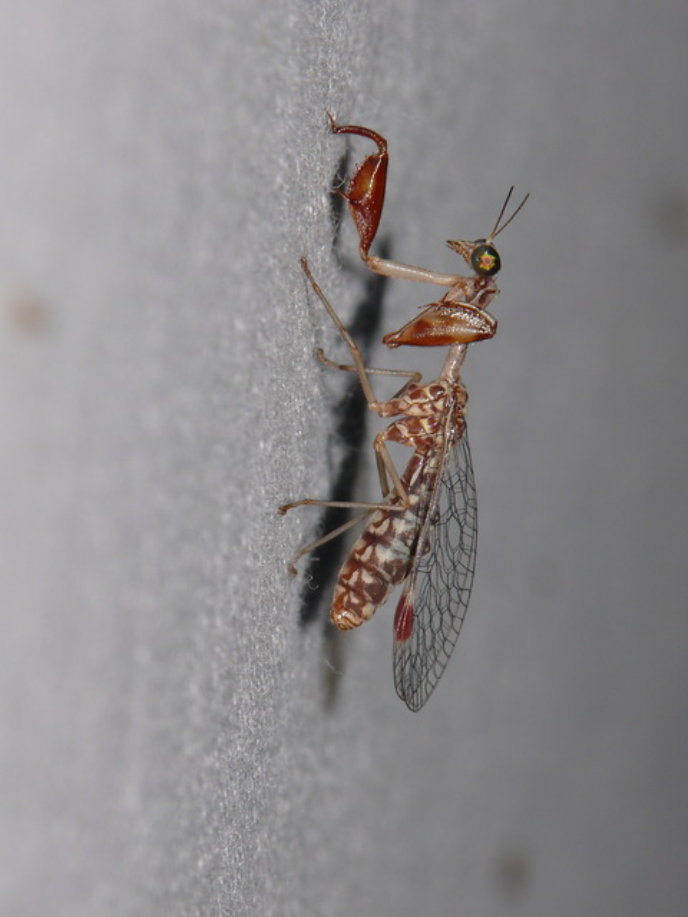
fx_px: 11130
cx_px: 344
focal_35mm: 420
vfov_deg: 4.7
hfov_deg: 3.5
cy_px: 458
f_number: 11
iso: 100
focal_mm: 88.8
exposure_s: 1/640
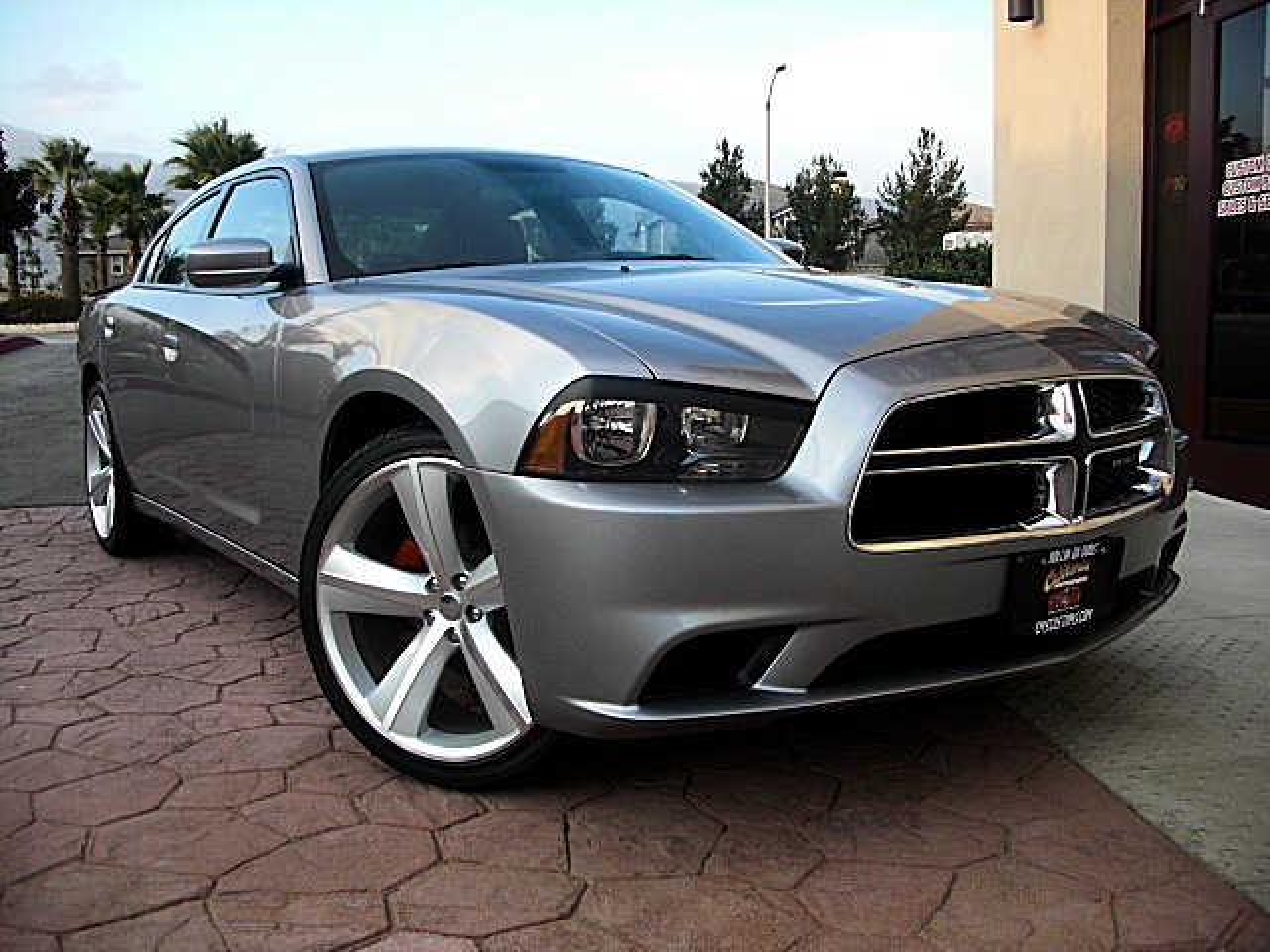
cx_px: 635
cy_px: 476
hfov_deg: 51.4
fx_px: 1321
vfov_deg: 39.7
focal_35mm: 36
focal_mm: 6.3
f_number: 2.8
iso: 50
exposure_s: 1/60
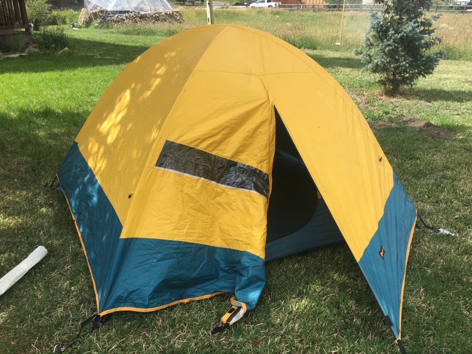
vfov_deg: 42.9
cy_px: 190
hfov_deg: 55.3
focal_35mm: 33
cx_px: 248
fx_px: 450
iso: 25
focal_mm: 4.15
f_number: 2.2
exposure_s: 1/651
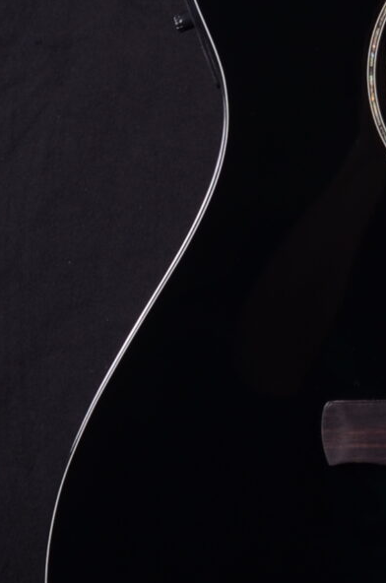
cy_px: -223
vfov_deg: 12.2
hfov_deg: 8.3
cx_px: 510
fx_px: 2620
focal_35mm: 162
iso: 200
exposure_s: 1/200
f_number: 13
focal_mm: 25
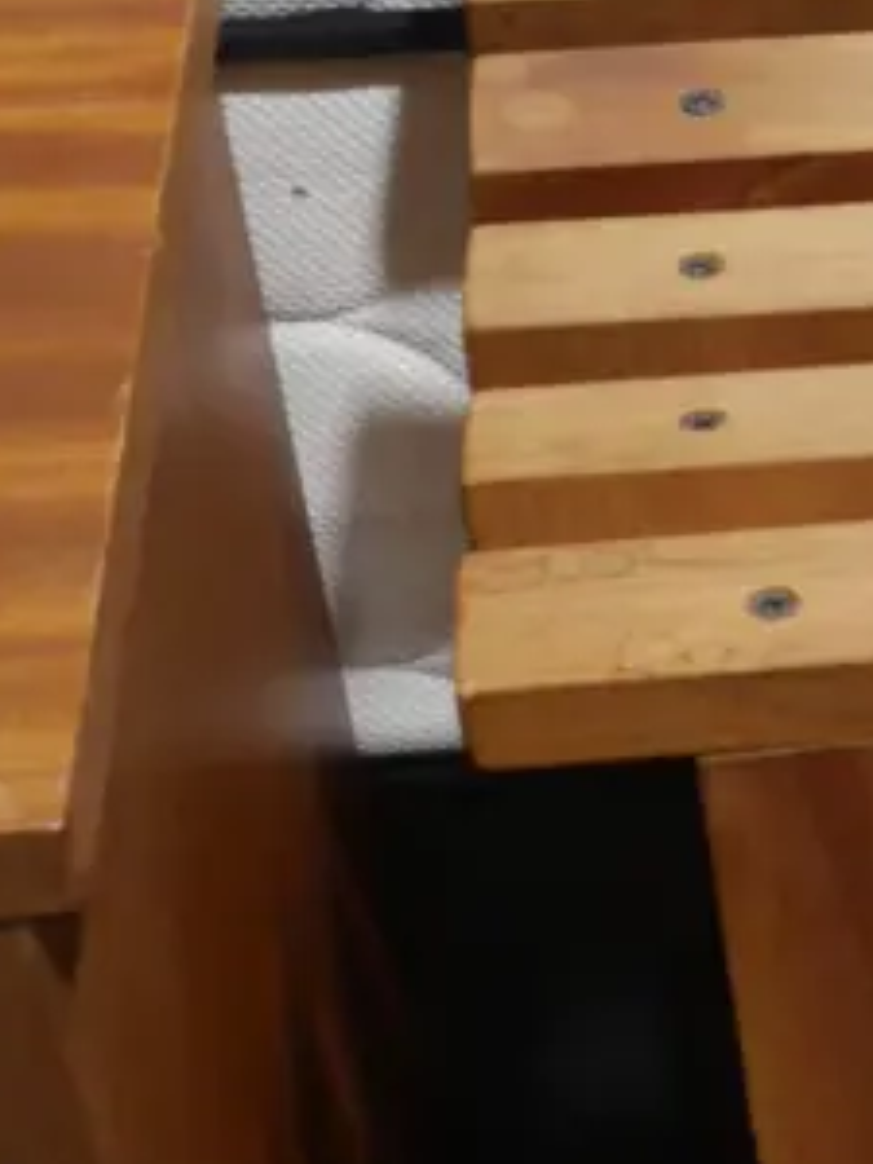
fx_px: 3901
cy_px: 1005
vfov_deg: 16.8
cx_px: 1284
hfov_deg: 12.2
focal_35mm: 116
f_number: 9
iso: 1250
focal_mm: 17
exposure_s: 1/60
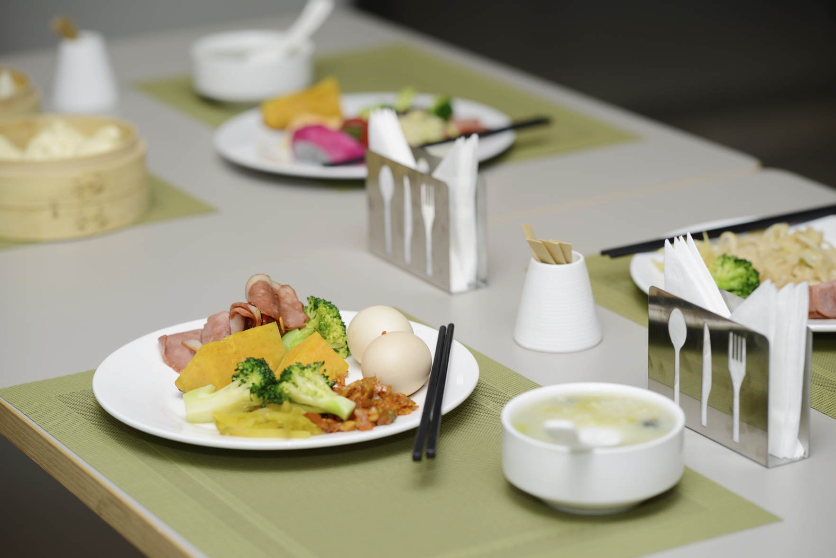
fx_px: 2439
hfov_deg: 19.5
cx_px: 418
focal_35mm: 105
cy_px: 279
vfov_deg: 13.0
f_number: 3.5
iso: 100
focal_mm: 105
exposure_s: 1/200
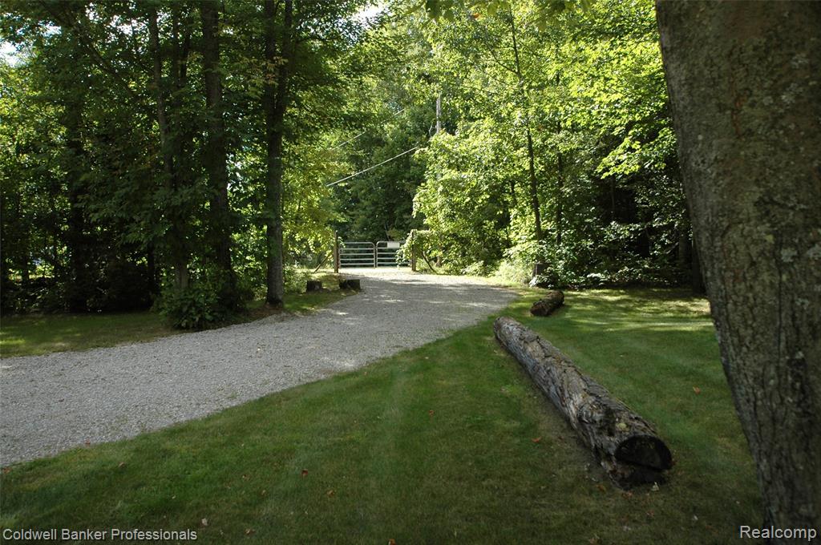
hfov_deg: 62.0
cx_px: 410
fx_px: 683
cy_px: 272
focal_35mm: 30
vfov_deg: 43.5
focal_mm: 20
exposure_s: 1/160
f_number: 6.3
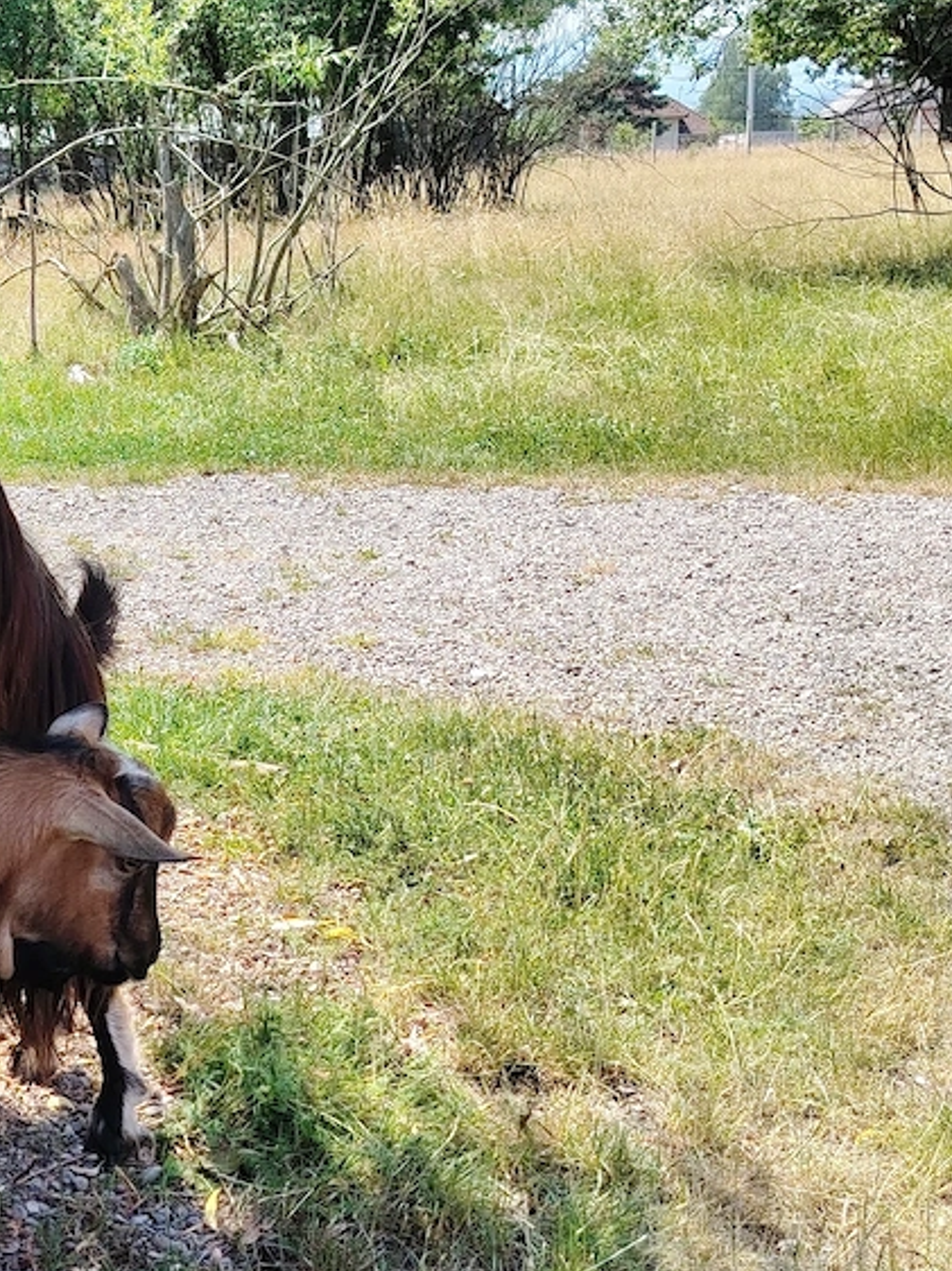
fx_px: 2092
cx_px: -7
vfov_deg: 33.8
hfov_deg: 24.4
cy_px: 561
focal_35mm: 57
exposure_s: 1/455
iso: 100
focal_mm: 5.25
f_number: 1.75
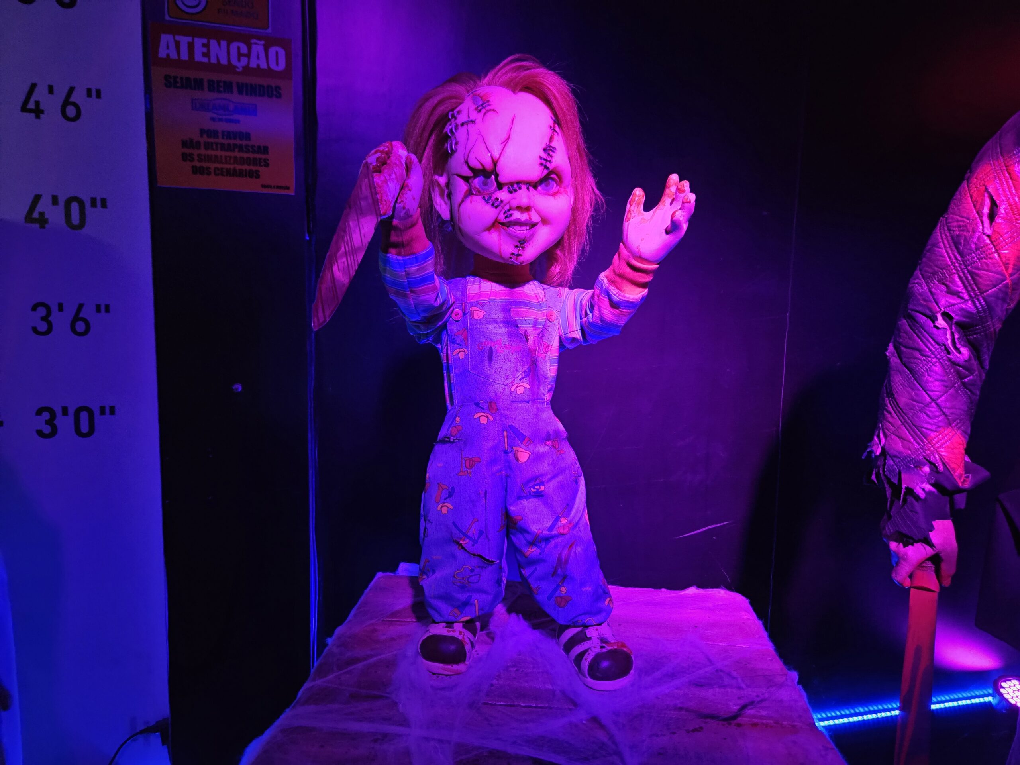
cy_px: 382
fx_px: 678
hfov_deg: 73.9
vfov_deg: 58.9
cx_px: 510
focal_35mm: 23
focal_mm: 5.4
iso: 1250
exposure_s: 1/24
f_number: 1.8
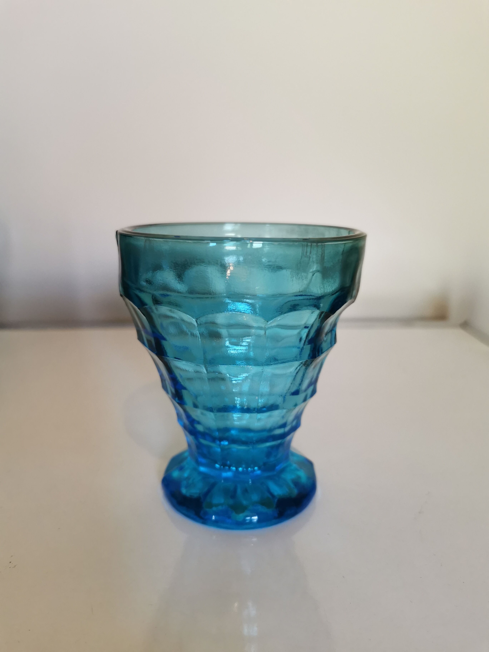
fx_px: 509
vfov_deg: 65.3
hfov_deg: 51.4
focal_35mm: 27
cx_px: 244
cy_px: 326
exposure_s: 1/100
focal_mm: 5.56
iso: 200
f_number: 1.6
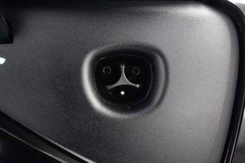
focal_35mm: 28
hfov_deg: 65.5
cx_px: 122
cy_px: 82
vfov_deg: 46.4
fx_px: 190
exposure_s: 1/160
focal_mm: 28
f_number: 2.8
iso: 12800
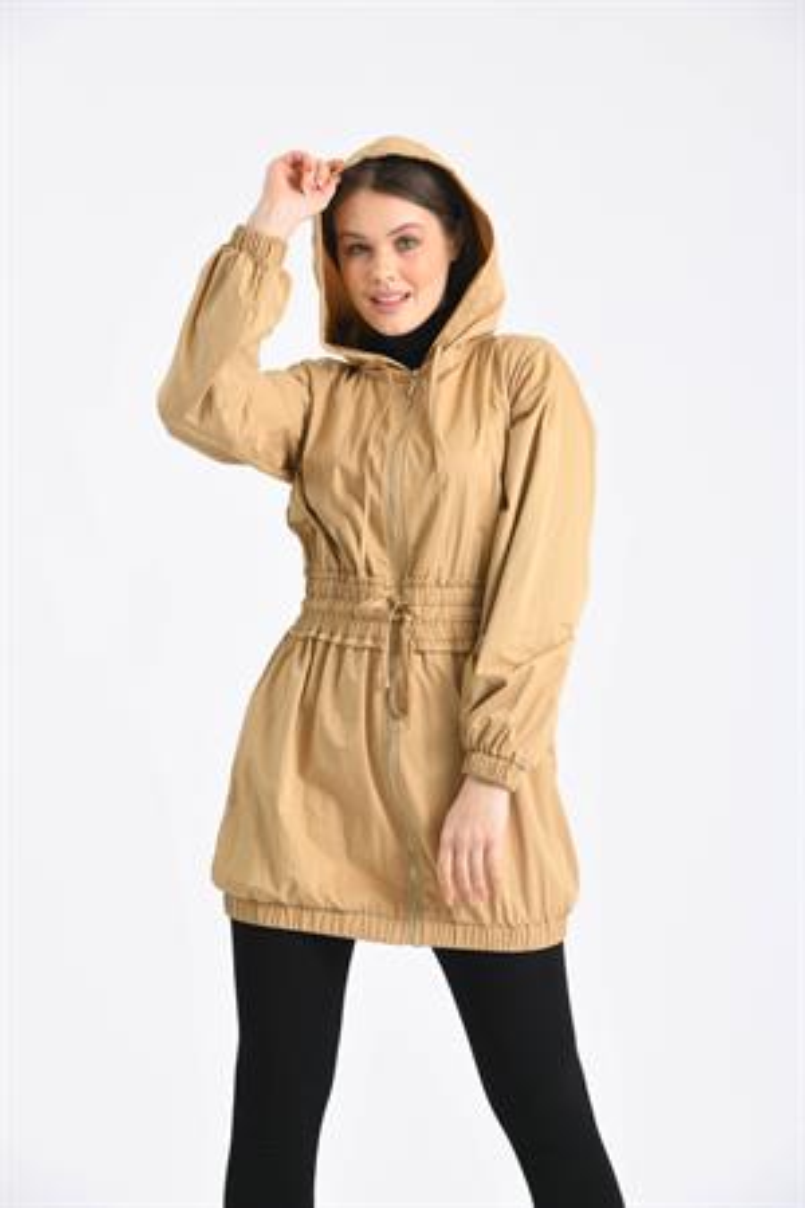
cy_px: 604
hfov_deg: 10.2
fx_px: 4528
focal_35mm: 135
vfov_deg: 15.2
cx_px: 402
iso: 100
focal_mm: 135
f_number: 9
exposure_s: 1/125
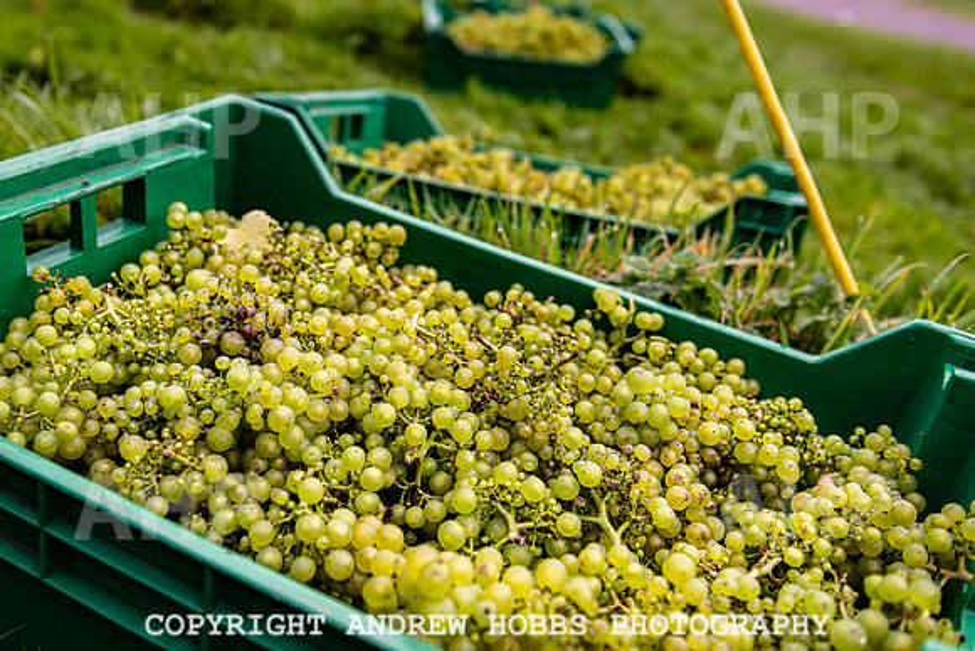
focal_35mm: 37
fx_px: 1015
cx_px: 415
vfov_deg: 35.4
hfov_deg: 51.1
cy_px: 271
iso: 250
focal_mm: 32
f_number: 4
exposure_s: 1/800
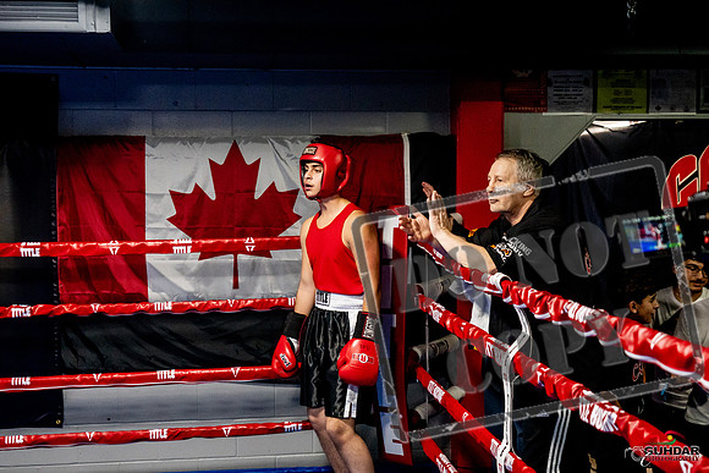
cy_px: 236
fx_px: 1024
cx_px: 354
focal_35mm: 52
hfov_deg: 38.2
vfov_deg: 26.0
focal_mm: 35
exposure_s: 1/800
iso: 5000
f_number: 2.8
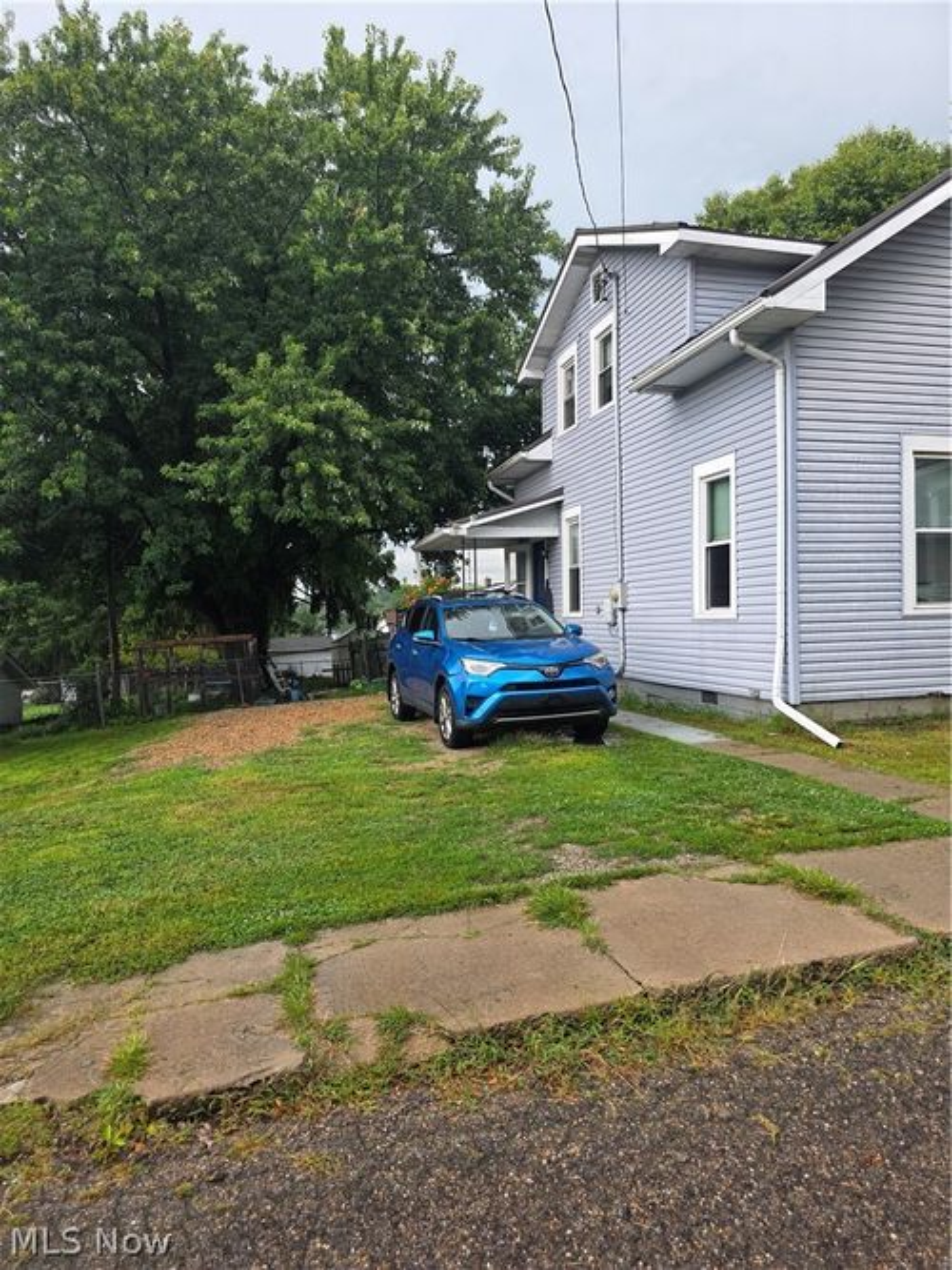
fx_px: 844
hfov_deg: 58.9
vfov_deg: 73.9
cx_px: 476
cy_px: 635
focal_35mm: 23
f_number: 1.7
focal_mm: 6.3
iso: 50
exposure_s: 1/180
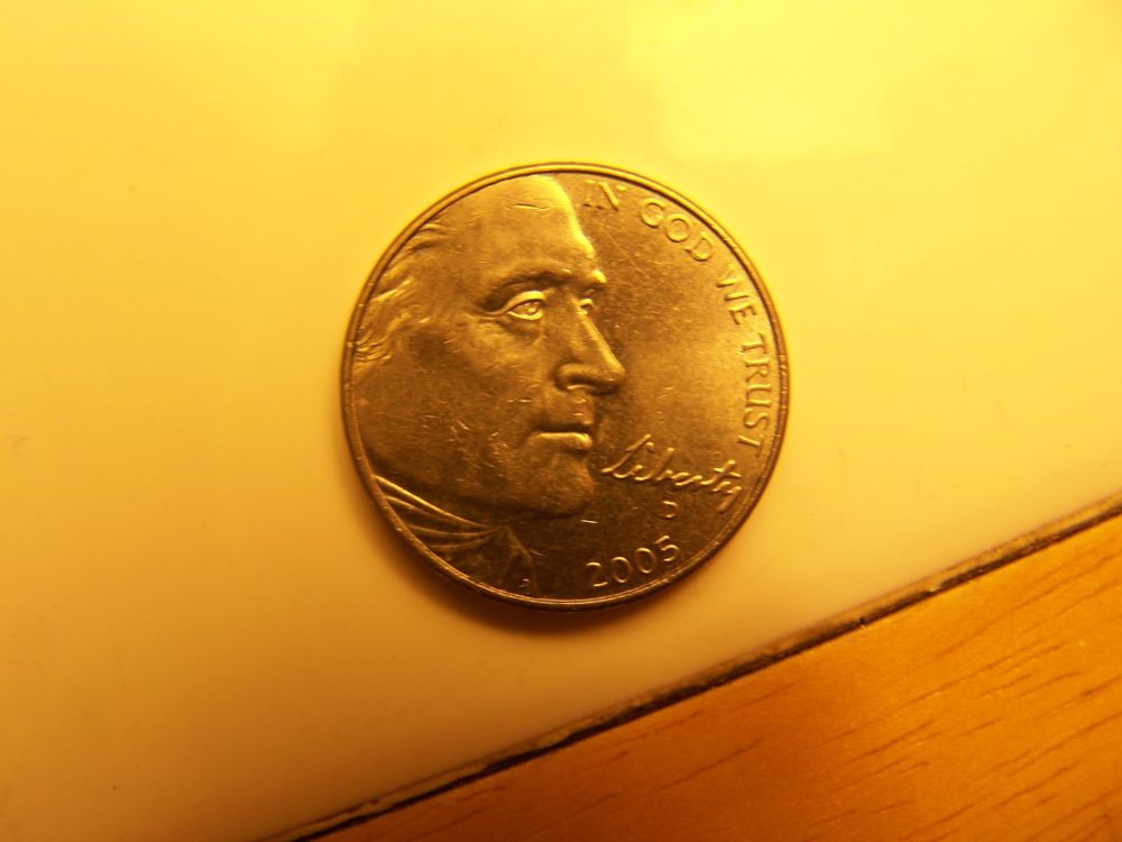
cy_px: 421
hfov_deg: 49.0
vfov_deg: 37.7
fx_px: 1232
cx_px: 561
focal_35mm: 38
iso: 80
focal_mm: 6.3
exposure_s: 1/30
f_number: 2.8
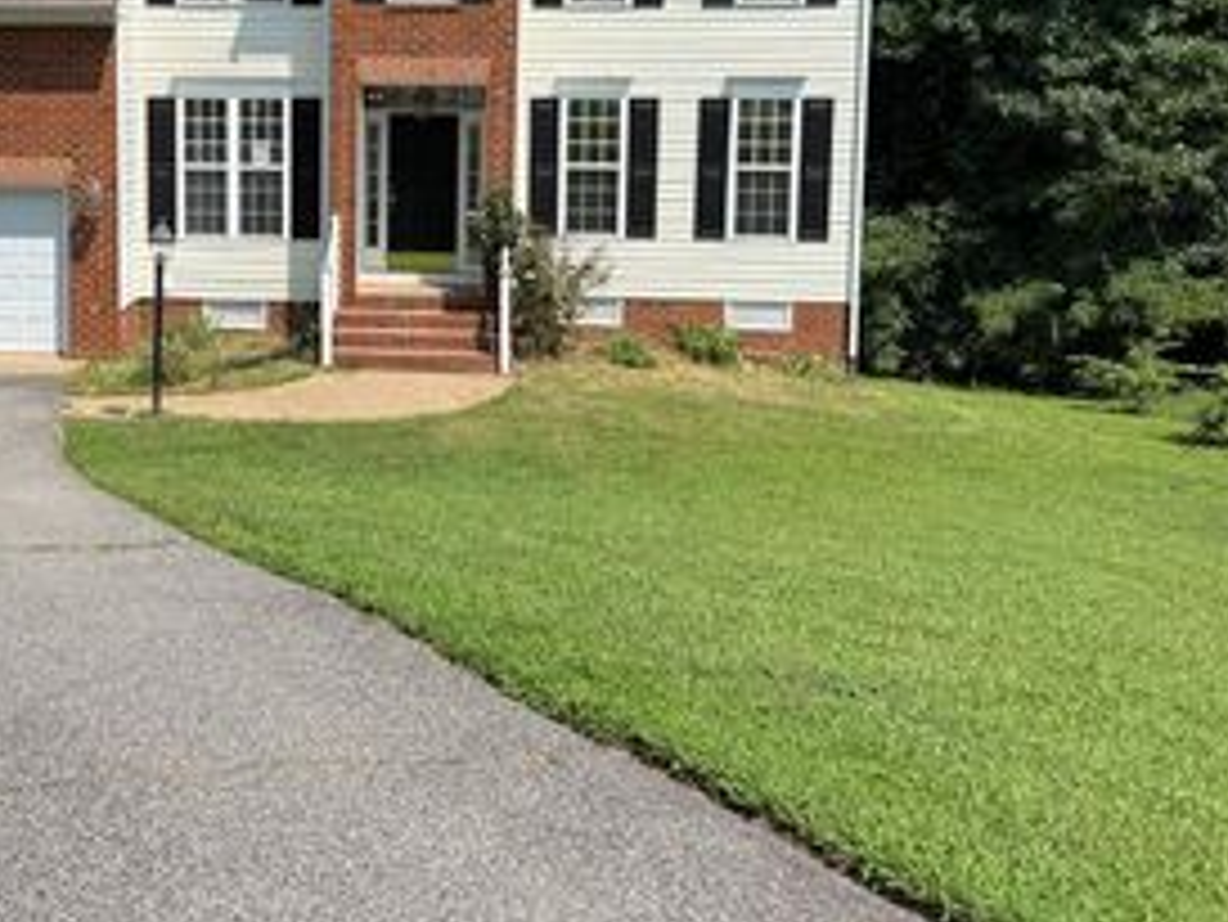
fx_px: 1562
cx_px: 279
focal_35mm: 44
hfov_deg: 41.4
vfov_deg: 32.0
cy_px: 187
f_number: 1.78
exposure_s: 1/4975
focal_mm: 6.76
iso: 80
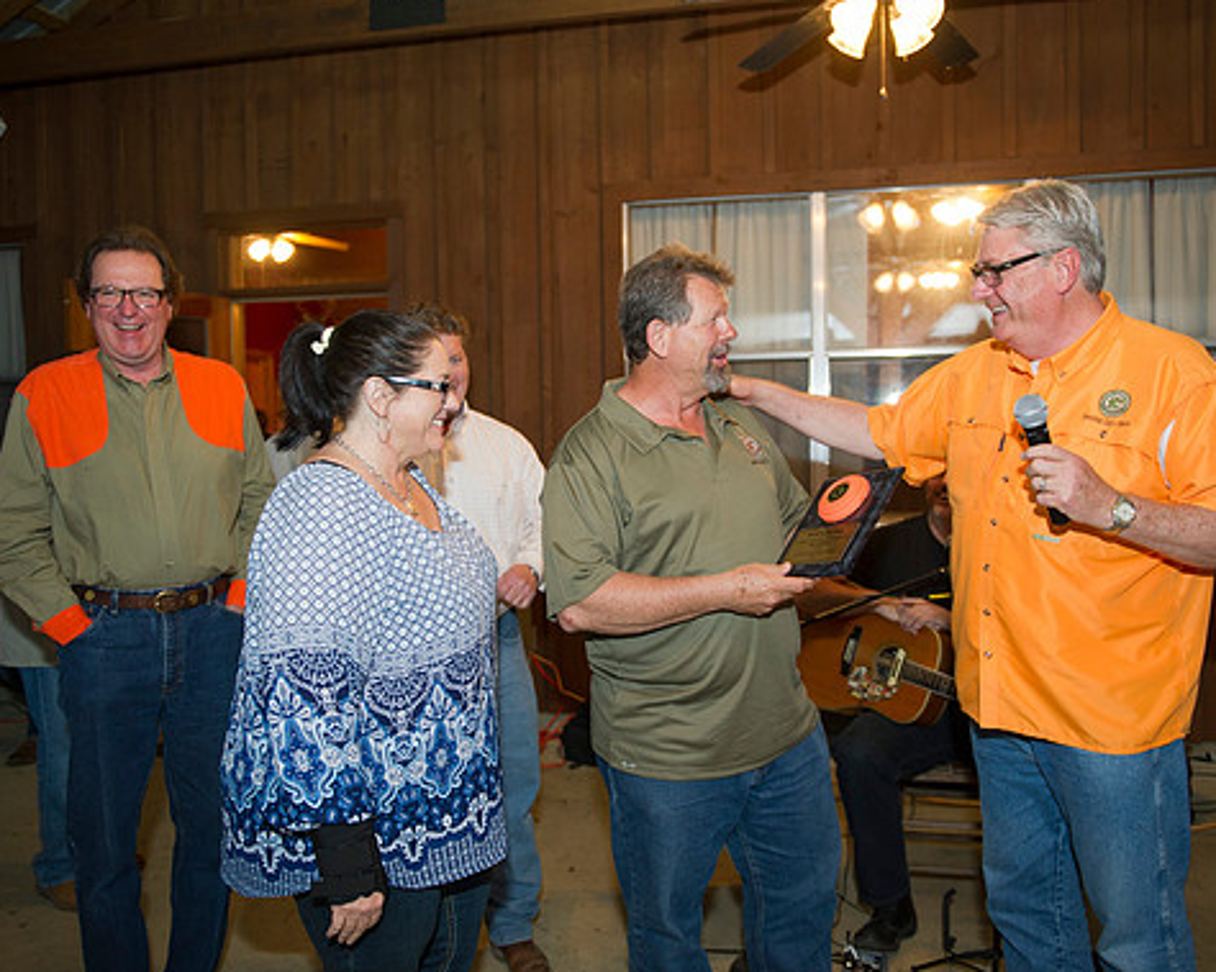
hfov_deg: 57.2
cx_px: 634
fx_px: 1115
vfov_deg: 47.1
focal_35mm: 31
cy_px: 480
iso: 800
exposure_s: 1/60
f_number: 2.8
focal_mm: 27
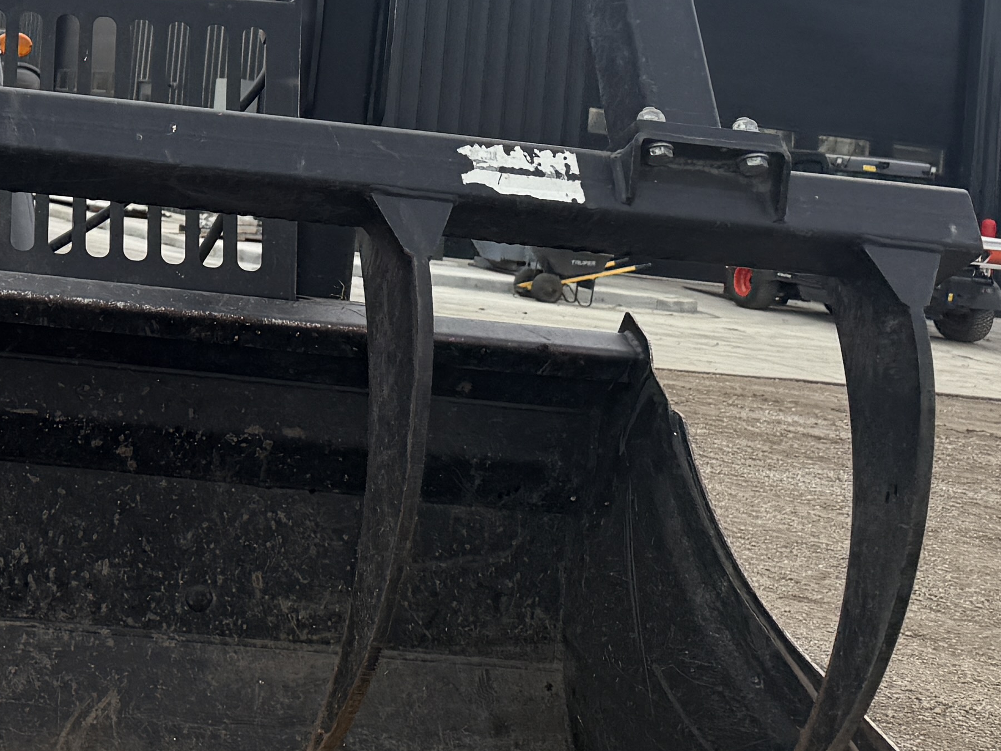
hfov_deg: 23.1
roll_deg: -2.5
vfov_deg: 18.6
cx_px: -252
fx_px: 2198
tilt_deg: +4.7
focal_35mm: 76
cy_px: -78
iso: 80
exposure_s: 1/1618
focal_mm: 6.76
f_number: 1.78
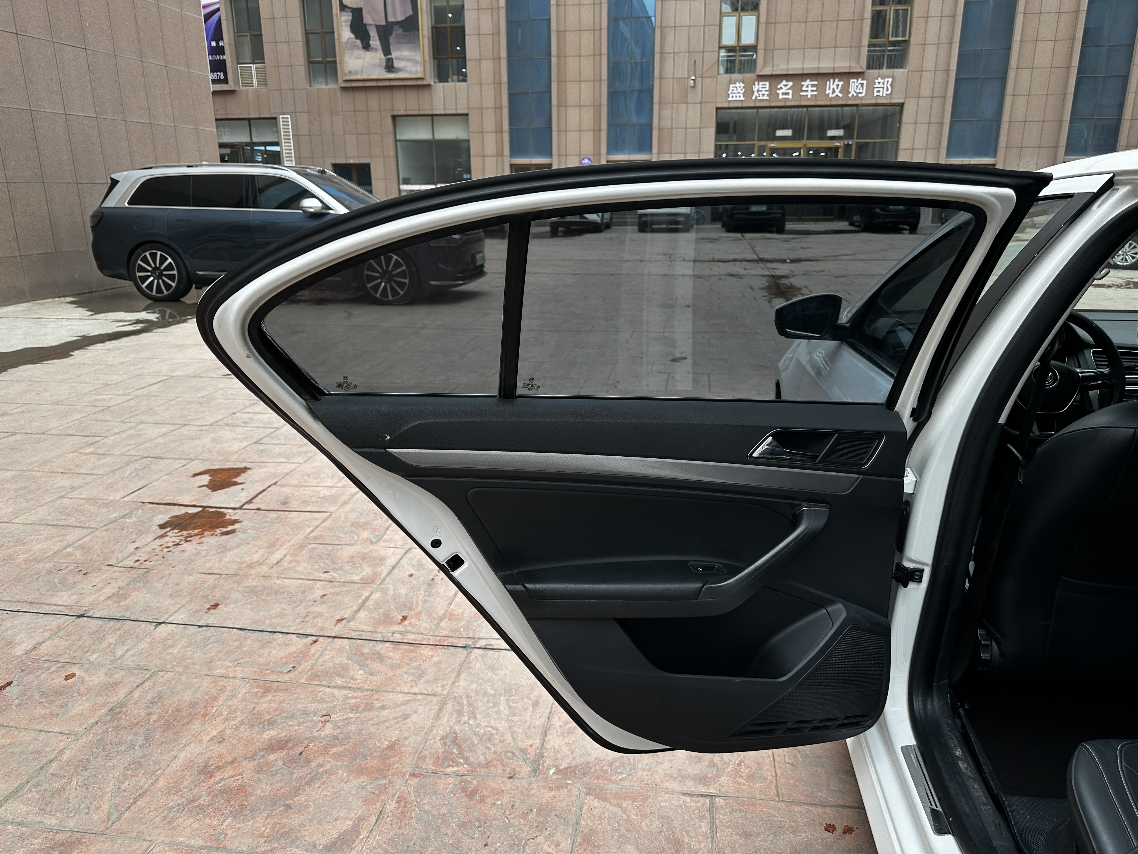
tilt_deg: -15.6
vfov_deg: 56.8
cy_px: 427
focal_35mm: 24
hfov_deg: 71.6
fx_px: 789
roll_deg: +0.5
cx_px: 569
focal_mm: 6.86
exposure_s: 1/246
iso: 80
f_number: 1.78
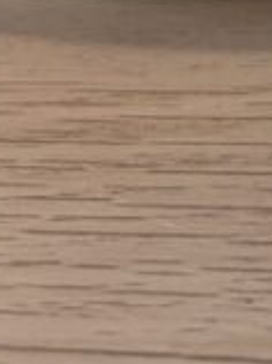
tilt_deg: -9.5
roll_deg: -0.6
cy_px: -286
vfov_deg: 13.5
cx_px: 111
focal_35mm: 132
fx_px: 1387
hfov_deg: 11.2
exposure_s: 1/60
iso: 160
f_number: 1.6
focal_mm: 5.96
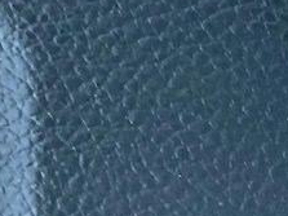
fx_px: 1730
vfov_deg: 7.1
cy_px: 120
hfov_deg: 8.4
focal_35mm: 208
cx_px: 780
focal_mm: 3
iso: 64
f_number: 1.8
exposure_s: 1/69
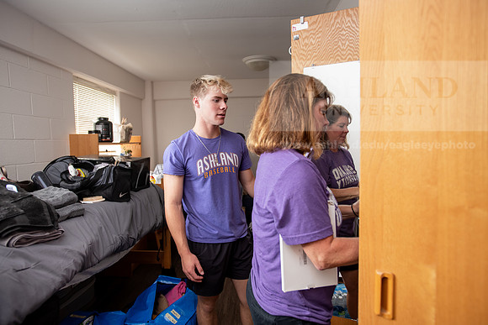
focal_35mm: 22
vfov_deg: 57.3
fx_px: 298
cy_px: 162
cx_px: 244
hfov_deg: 78.6
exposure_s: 1/100
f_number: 3.5
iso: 800
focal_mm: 22
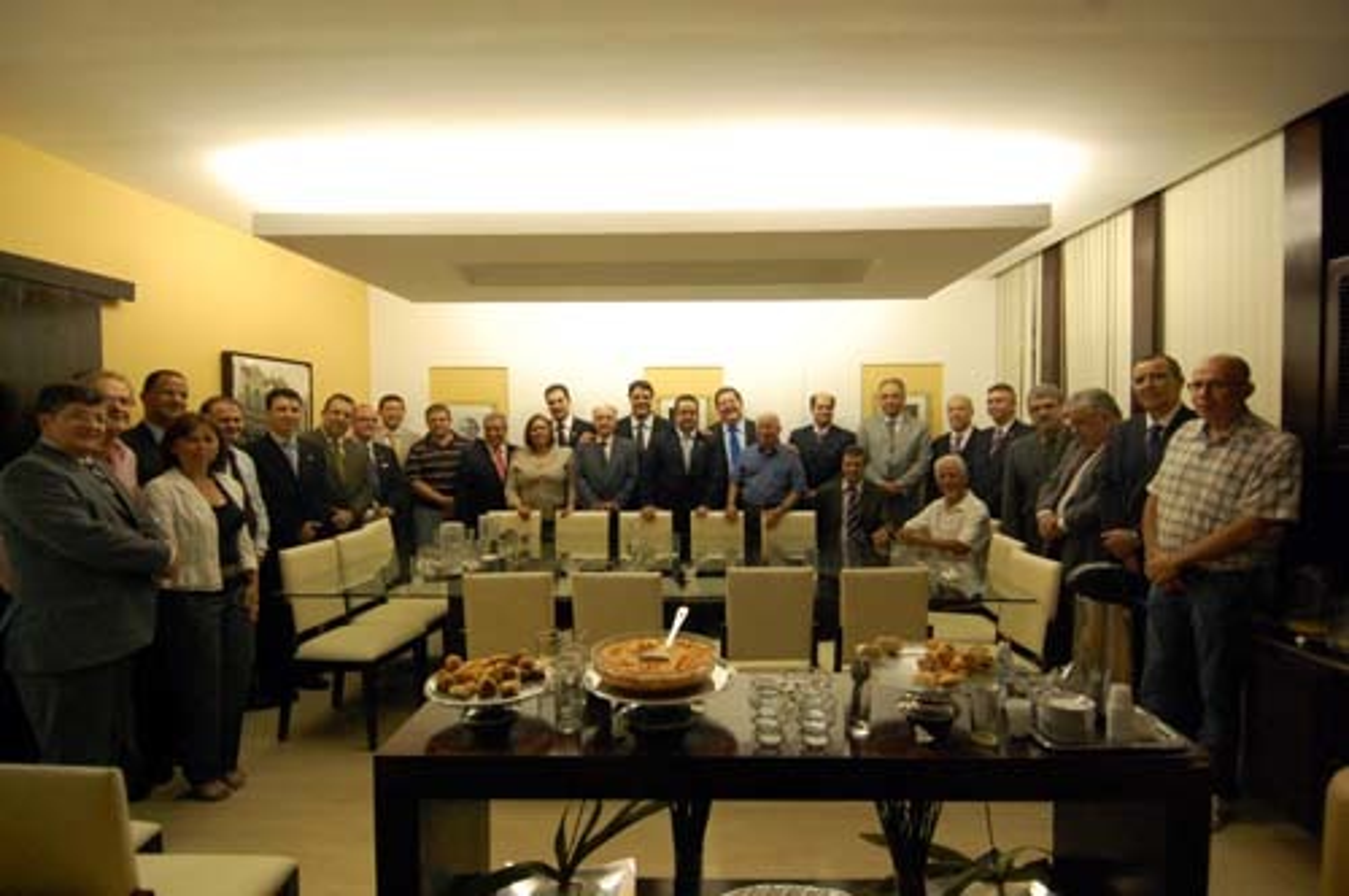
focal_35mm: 18
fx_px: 674
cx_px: 674
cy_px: 448
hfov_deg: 90.1
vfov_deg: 67.2
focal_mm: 12
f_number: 4
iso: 1600
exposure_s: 1/40
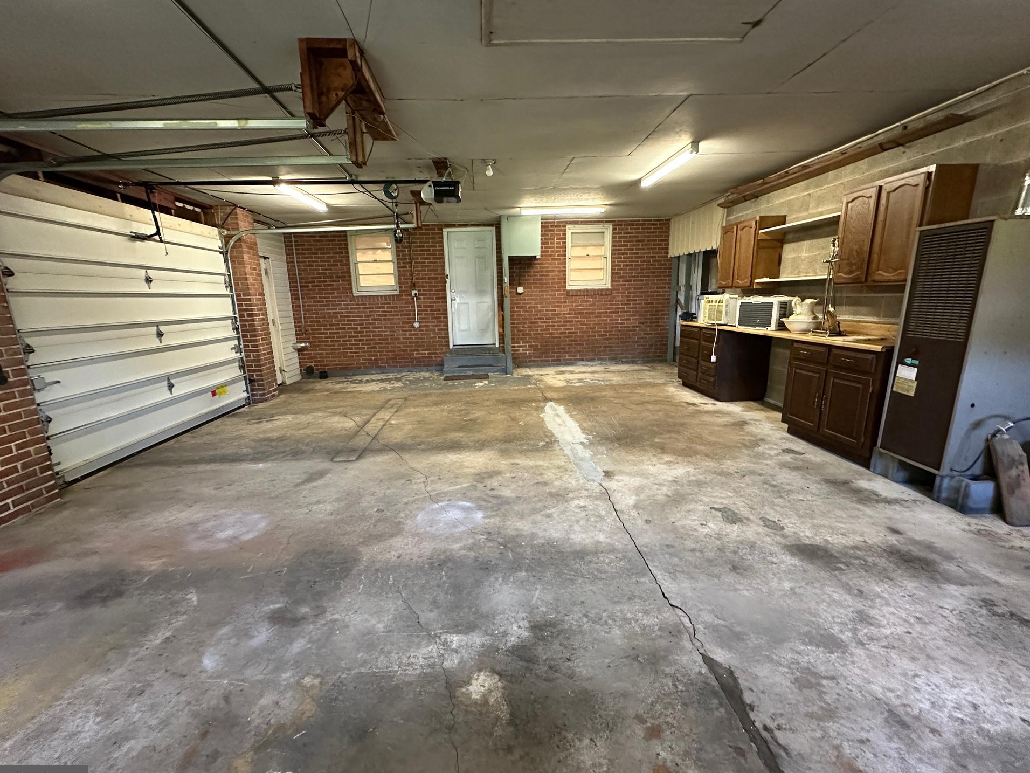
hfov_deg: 98.2
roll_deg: +2.1
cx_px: 506
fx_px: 446
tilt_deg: -13.1
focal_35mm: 15
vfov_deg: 81.8
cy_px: 396
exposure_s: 1/60
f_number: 2.2
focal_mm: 2.22
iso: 800
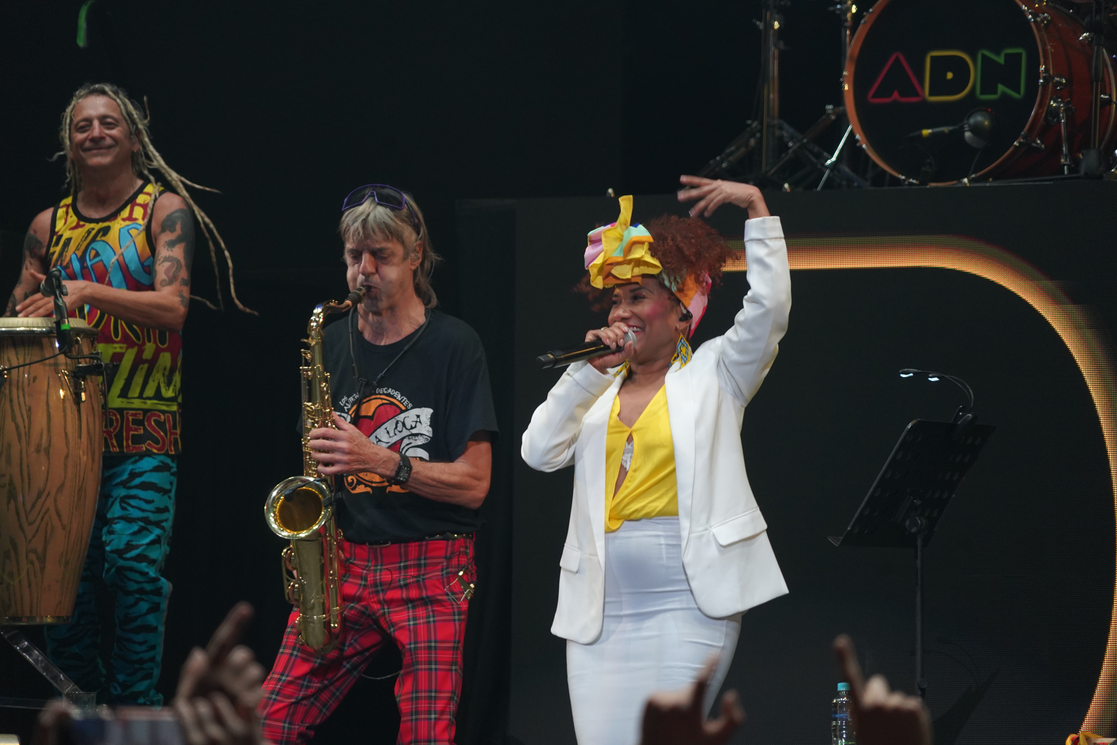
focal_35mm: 240
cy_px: 372
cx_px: 558
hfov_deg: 8.6
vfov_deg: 5.7
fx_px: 7446
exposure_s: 1/250
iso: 2500
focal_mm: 240
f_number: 6.3
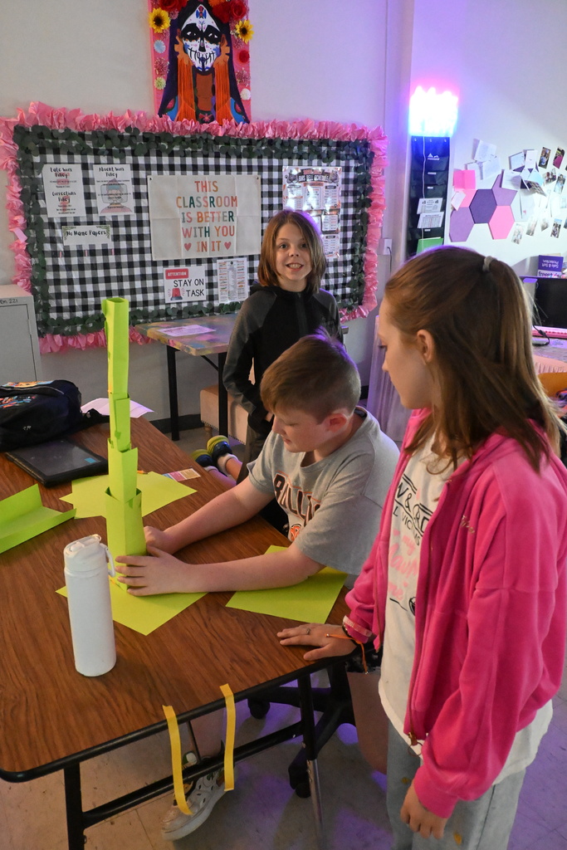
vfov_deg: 61.9
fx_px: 708
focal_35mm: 30
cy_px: 425
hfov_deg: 43.6
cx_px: 284
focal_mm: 20
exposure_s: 1/60
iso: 9000
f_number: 5.6
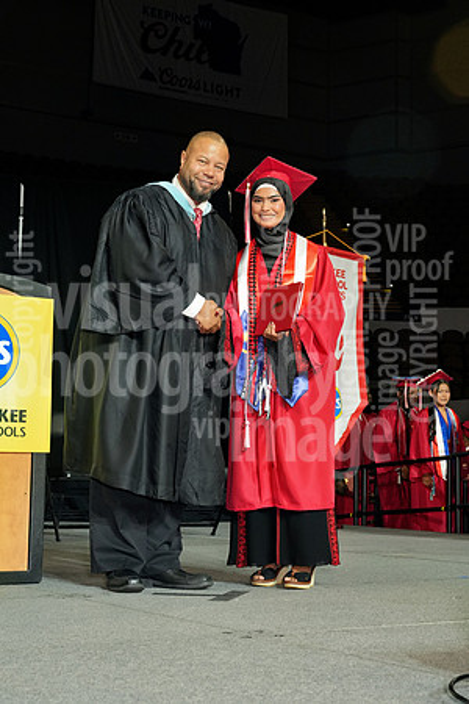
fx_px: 1231
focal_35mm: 63
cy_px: 352
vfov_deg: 31.9
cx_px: 234
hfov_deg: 21.6
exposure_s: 1/125
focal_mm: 42
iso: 1600
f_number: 7.1
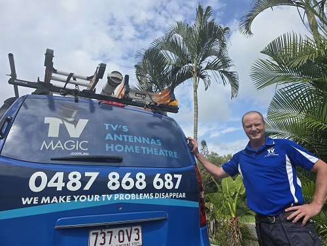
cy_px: 123
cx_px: 164
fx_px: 217
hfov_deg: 73.9
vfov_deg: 58.9
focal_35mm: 23
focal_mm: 6.3
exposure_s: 1/848
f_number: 1.7
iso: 12
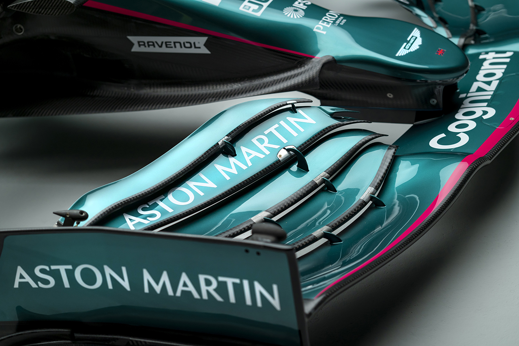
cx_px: 260
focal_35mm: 85
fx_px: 1225
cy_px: 173
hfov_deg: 23.9
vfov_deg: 16.1
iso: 400
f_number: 3.5
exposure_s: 1/100
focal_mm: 85
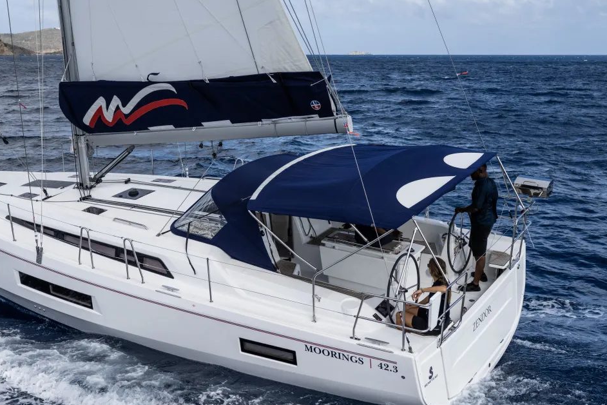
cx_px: 217
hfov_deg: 37.9
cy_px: 207
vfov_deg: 26.0
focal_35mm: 52
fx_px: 877
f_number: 4
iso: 500
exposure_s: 1/5000
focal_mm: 35
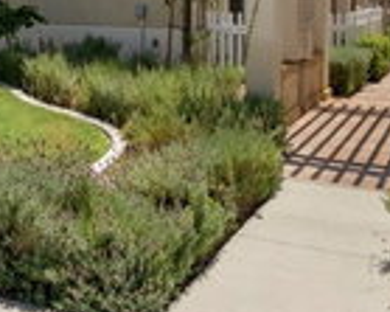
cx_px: 224
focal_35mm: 55
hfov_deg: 34.1
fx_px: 634
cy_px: -28
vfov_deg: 25.6
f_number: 8
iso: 200
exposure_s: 1/160
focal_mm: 17
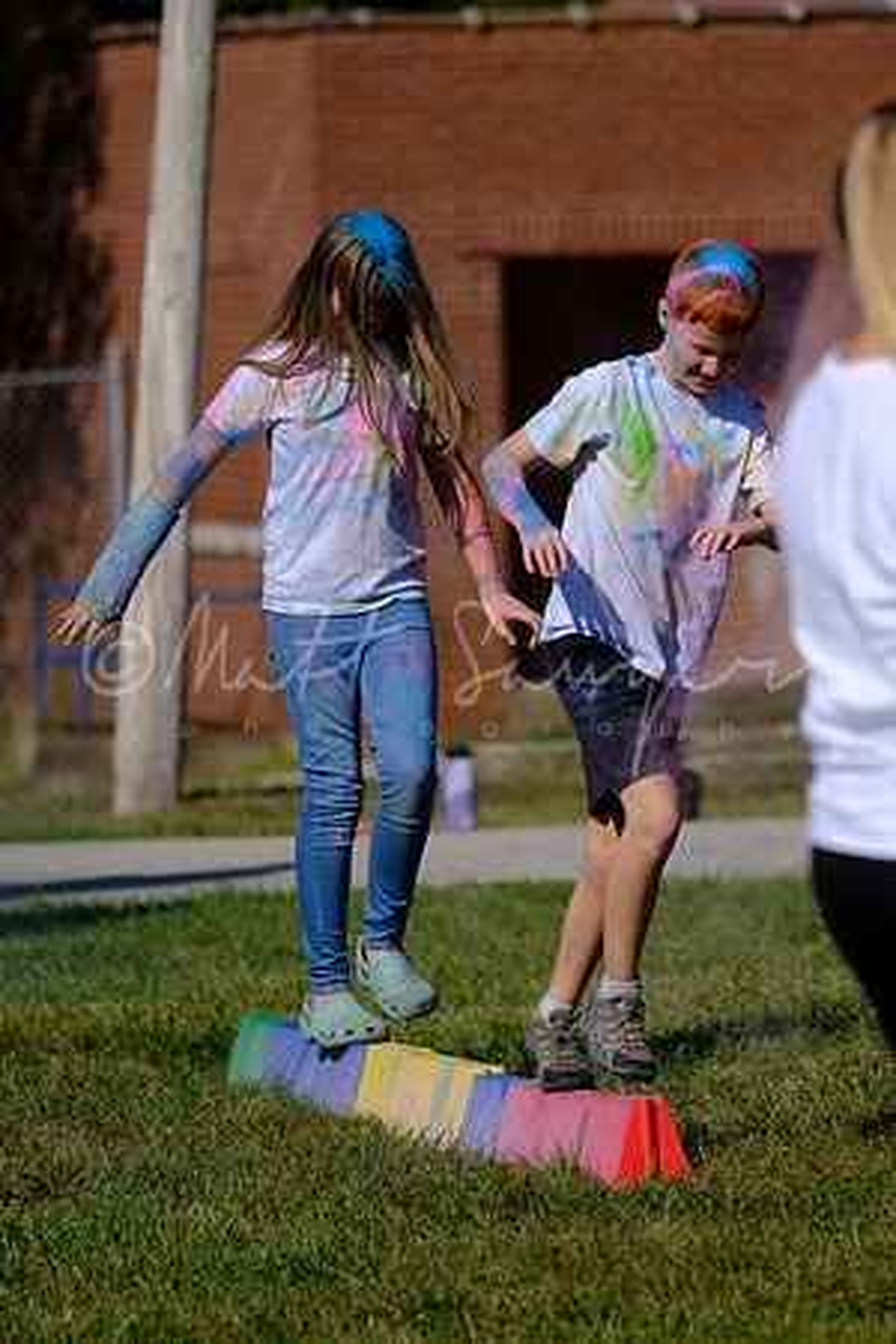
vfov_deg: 6.6
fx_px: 11720
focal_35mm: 314
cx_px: 542
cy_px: 531
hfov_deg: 4.4
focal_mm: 115
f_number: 2.8
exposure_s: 1/6400
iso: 200
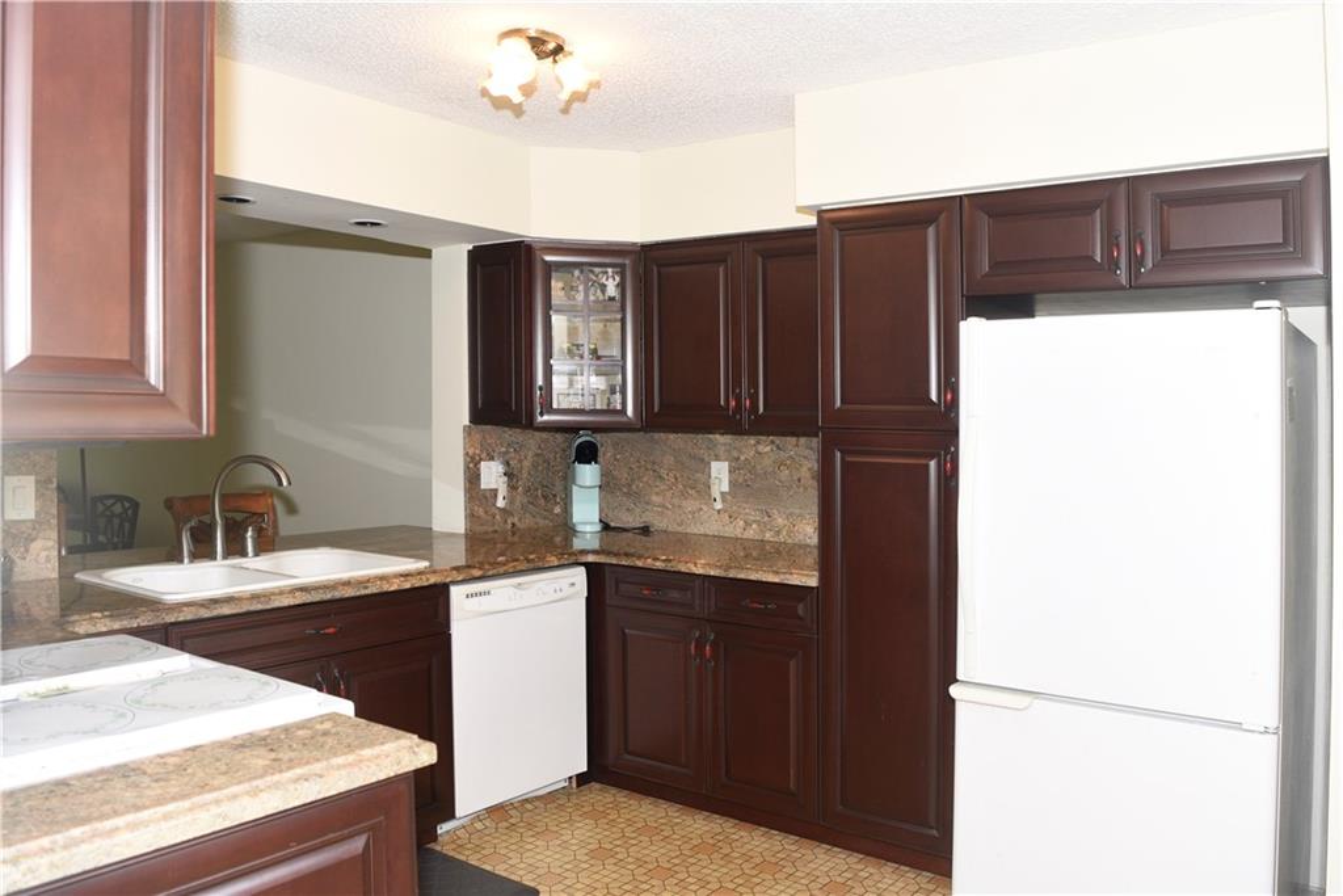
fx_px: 895
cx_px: 672
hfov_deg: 73.7
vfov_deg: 53.1
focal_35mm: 24
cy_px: 448
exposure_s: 1/60
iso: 560
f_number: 5
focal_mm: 24
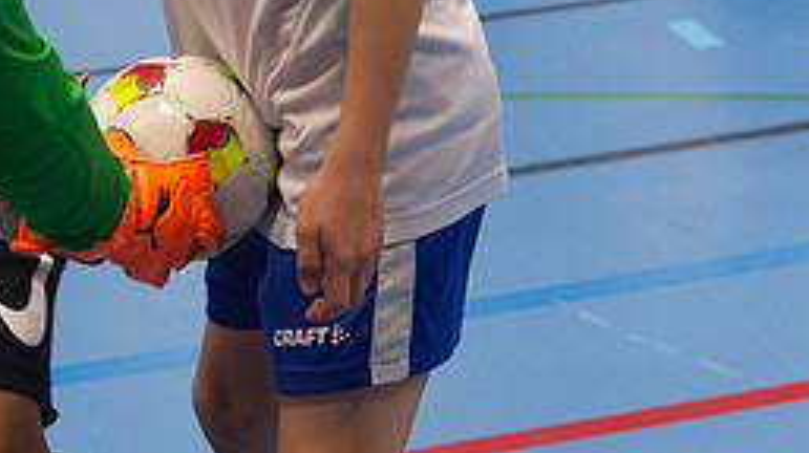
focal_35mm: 123
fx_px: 2636
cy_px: 3
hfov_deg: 17.4
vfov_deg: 9.8
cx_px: 246
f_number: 3.5
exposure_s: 1/400
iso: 2800
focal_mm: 52
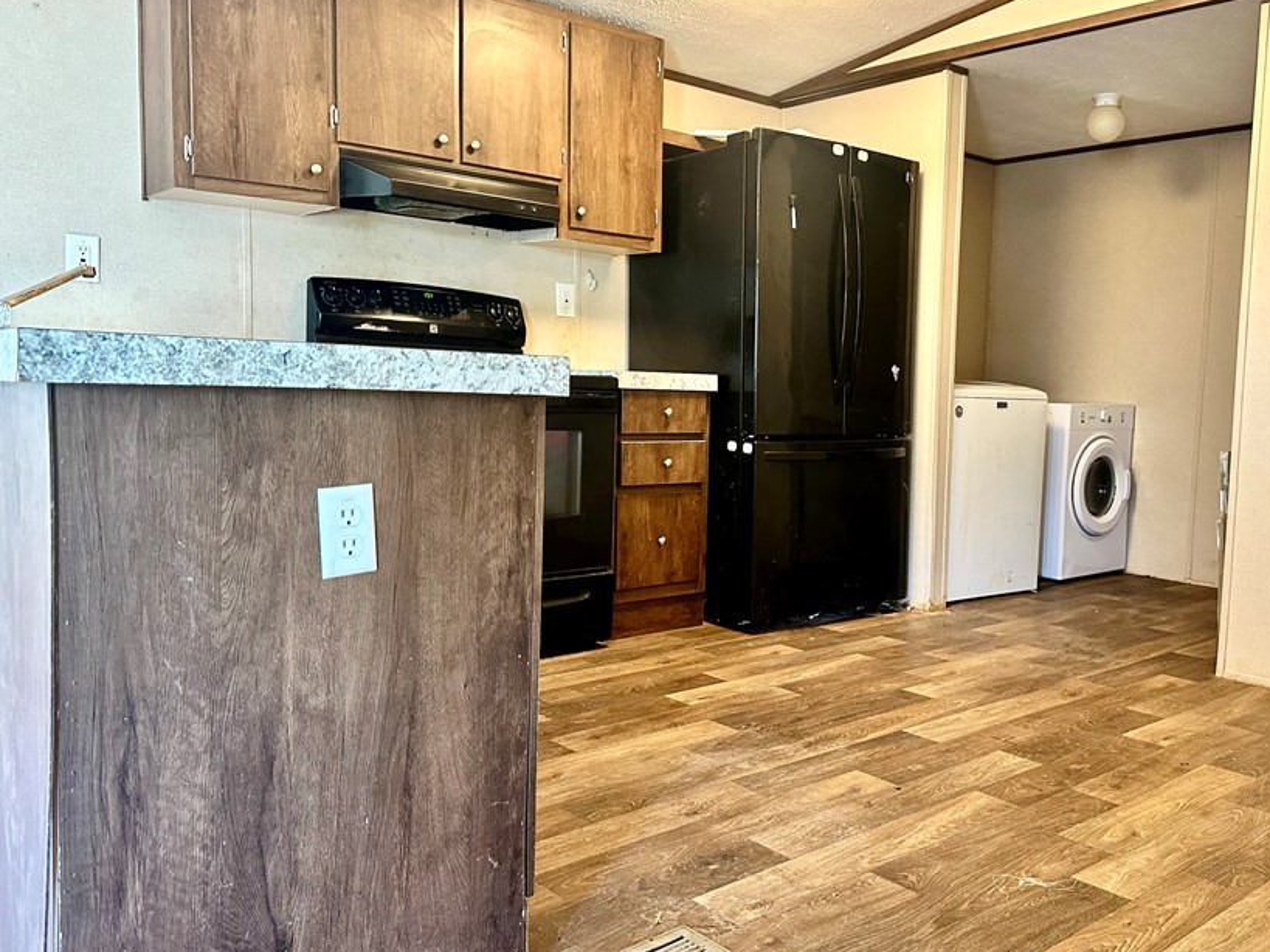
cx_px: 744
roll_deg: -2.0
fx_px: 1100
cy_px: 476
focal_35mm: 30
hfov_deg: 59.6
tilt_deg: -5.6
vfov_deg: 46.8
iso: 400
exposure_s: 1/60
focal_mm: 6.86
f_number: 1.78
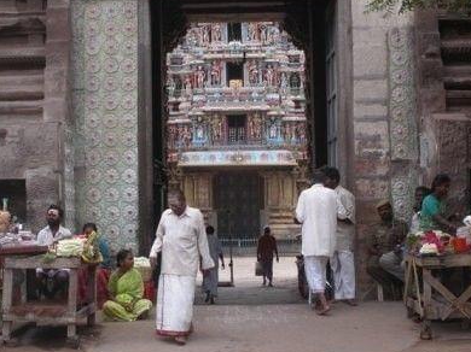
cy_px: 157
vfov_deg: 21.3
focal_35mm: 69
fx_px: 938
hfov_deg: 28.2
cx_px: 228
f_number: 5.6
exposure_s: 1/90
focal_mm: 12.5
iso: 100
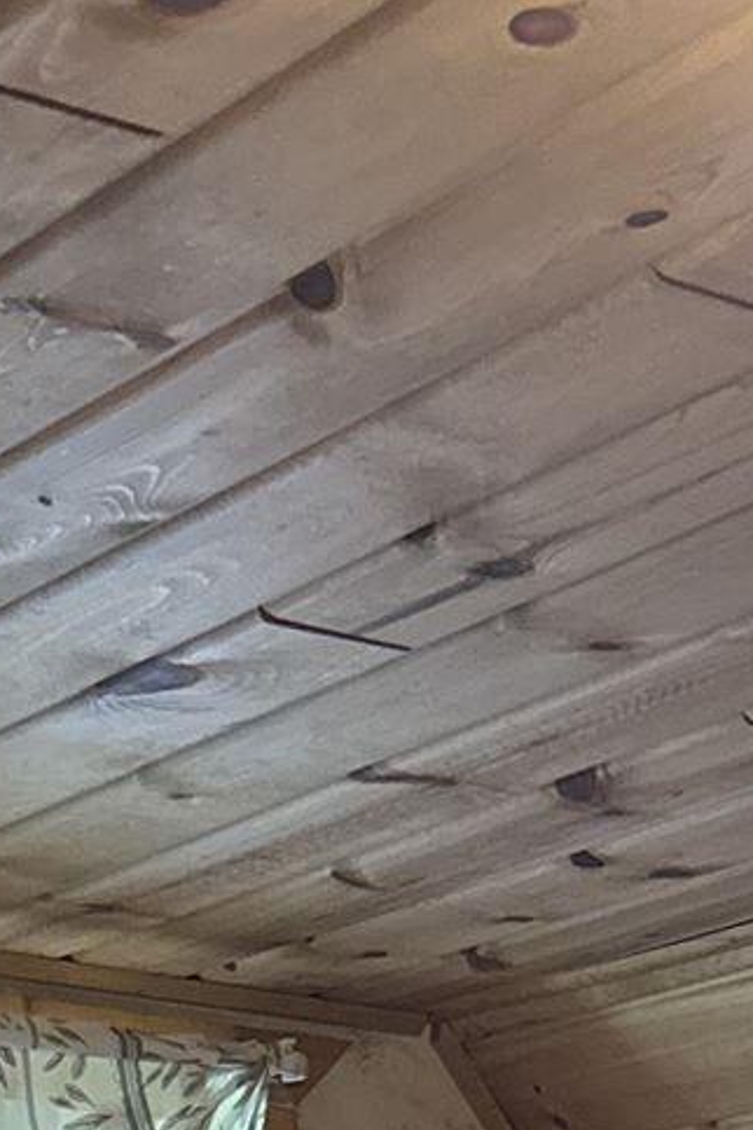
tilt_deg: -11.9
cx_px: 1169
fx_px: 3733
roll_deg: -0.6
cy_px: 2618
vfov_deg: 13.3
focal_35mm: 119
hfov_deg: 11.0
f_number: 1.78
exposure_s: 1/60
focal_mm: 6.76
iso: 640
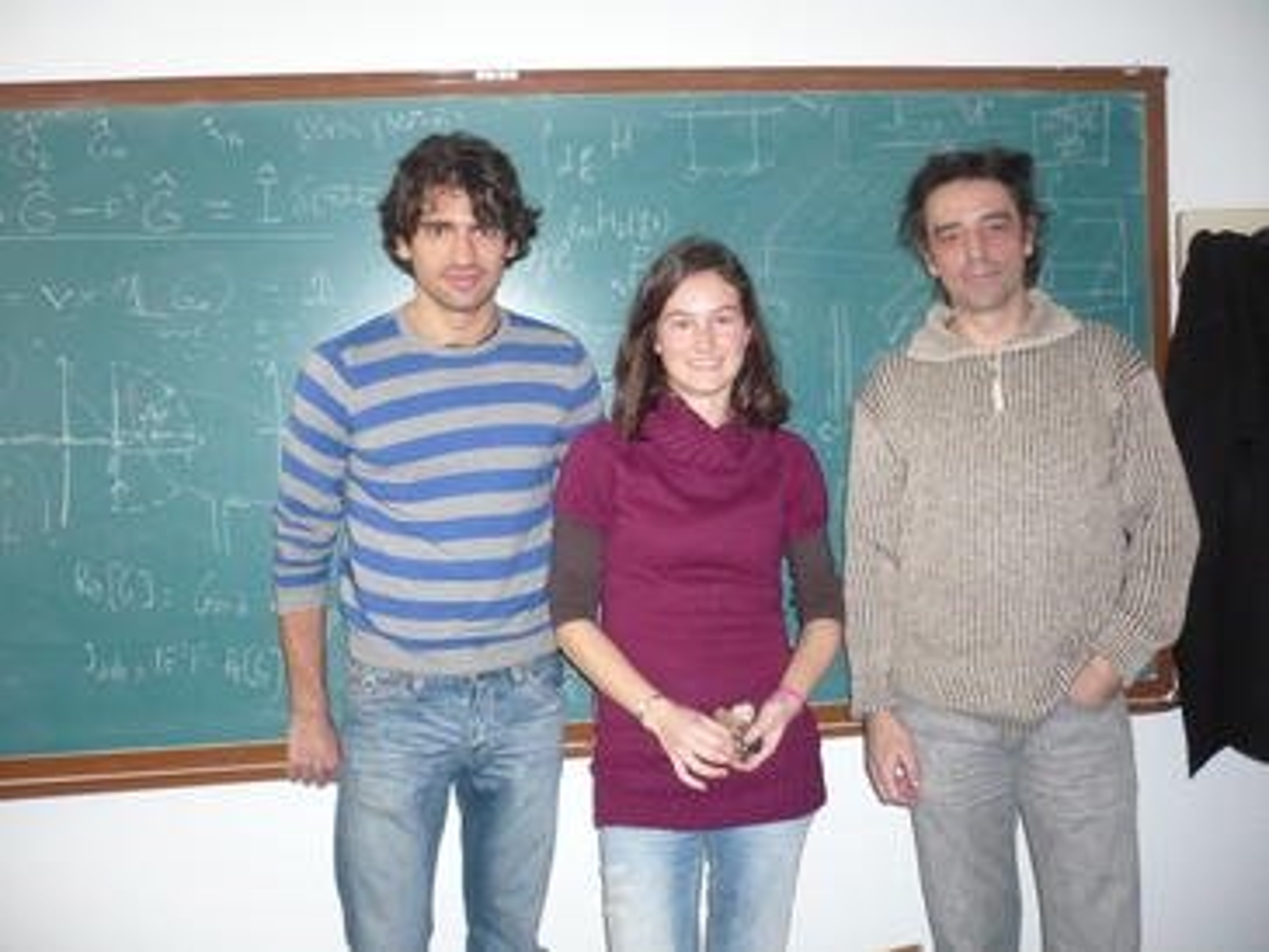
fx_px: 1283
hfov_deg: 52.6
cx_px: 634
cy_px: 476
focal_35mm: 35
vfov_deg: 40.7
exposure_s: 1/30
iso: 400
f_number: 2.8
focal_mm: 5.8
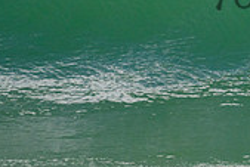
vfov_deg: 0.5
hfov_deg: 0.8
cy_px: -26
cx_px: 362
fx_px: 19044
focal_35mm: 2740
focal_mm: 800
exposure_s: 1/2000
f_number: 11
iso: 1100
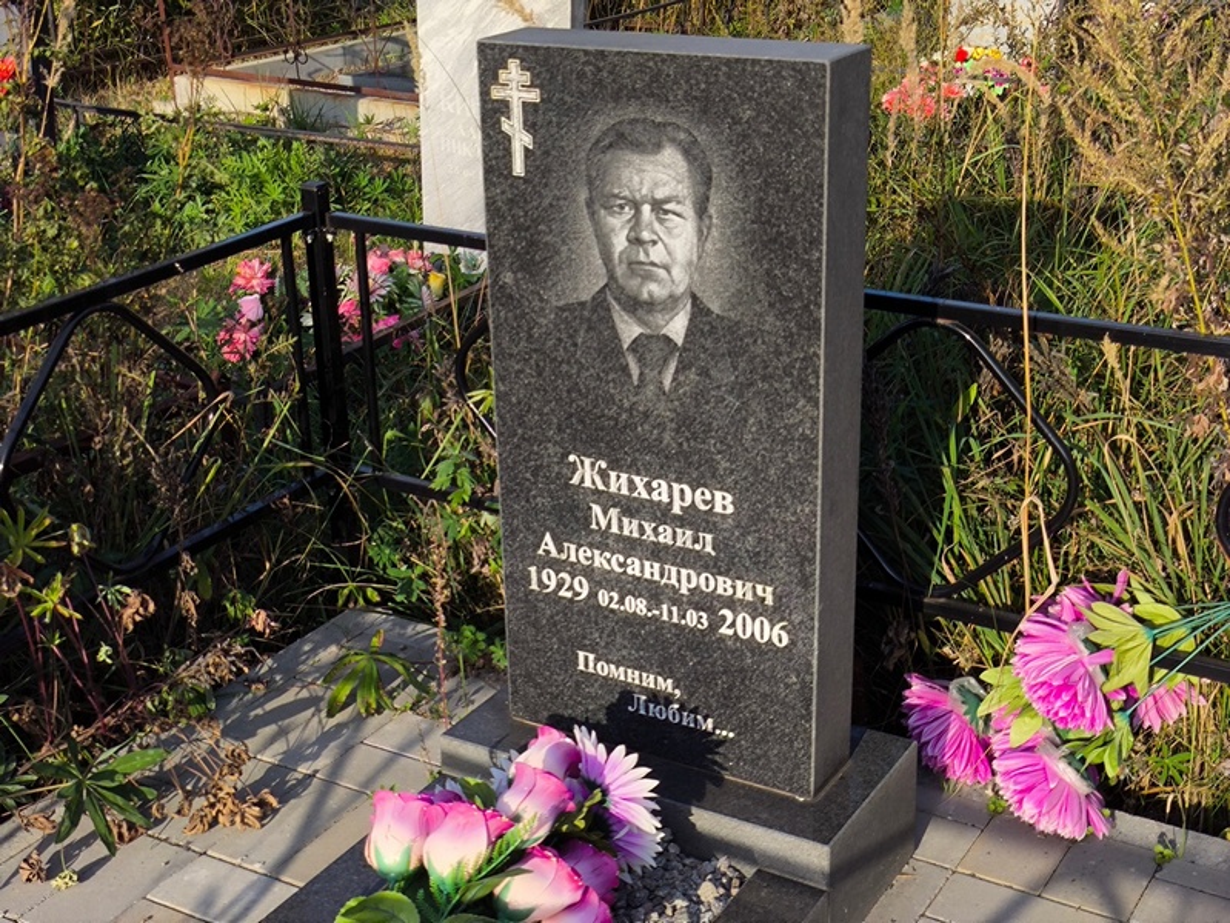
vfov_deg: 29.1
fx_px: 1777
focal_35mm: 50
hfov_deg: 38.2
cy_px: 462
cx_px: 615
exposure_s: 1/1158
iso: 50
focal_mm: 4.71
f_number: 1.7
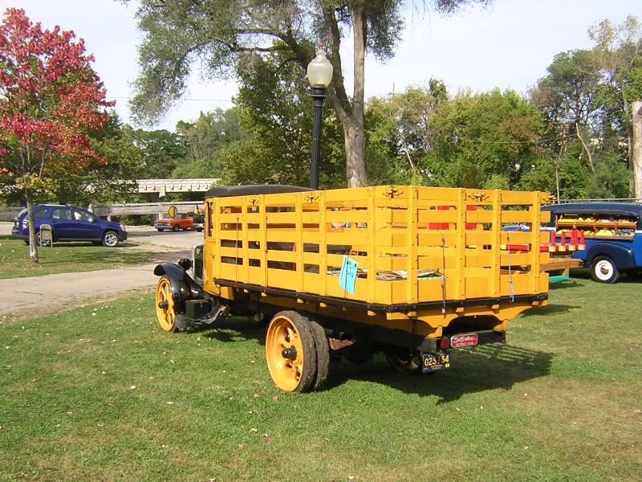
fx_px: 668
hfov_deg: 51.4
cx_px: 321
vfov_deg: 39.7
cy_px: 241
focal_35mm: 36
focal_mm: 4.7
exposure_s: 1/180
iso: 100
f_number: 5.2
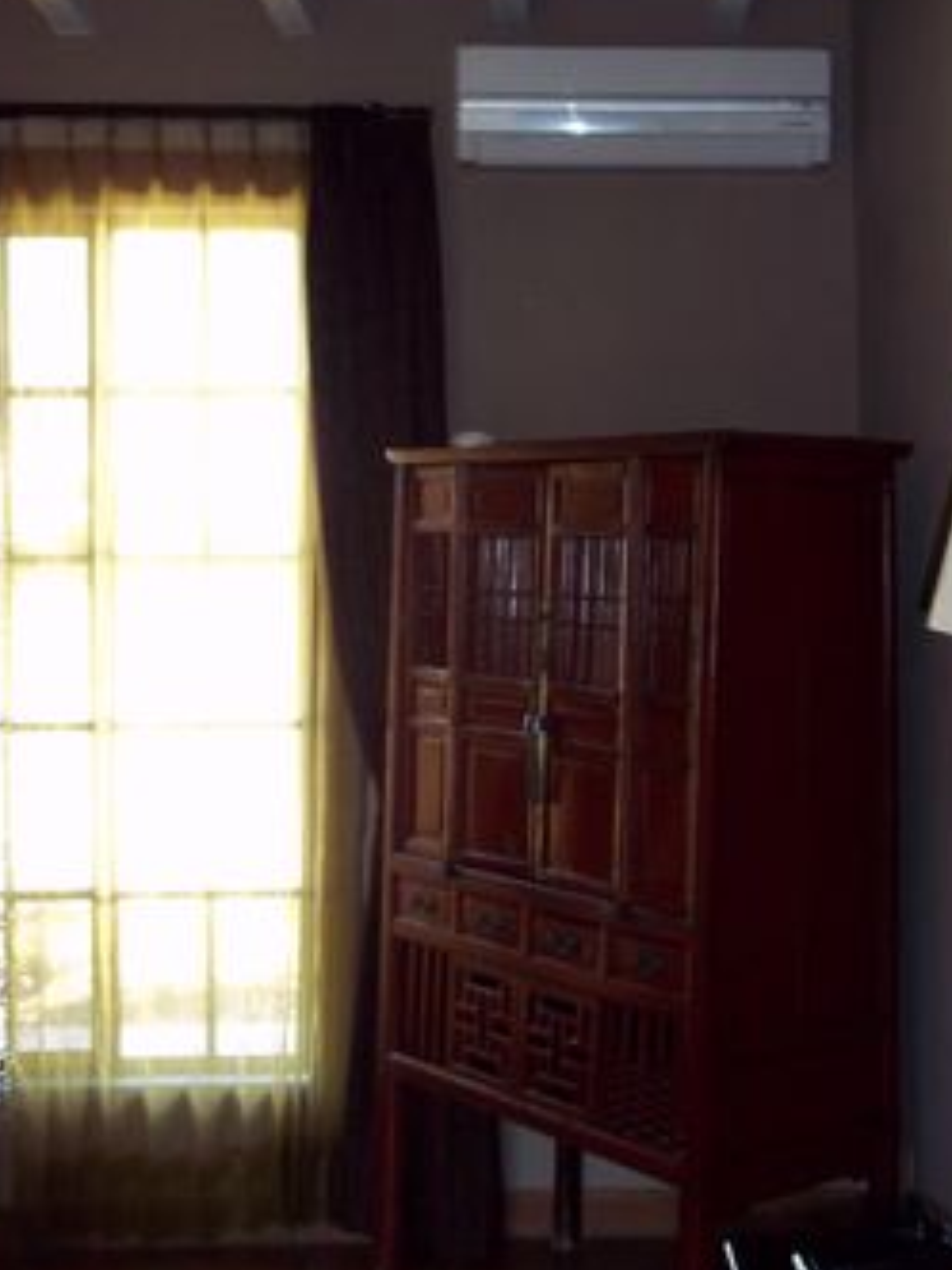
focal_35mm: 52
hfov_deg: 27.8
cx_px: 654
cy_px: 493
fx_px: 1907
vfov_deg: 36.7
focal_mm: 6.5
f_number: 3.1
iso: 160
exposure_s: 1/30
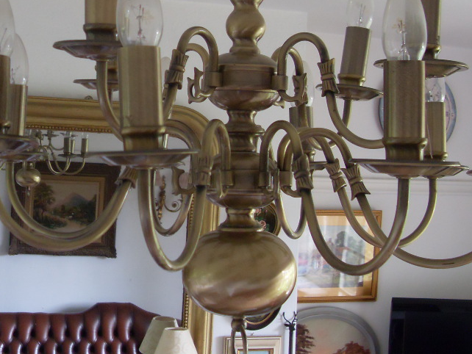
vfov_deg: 24.6
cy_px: 93
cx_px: 229
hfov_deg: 32.7
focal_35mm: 59
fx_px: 805
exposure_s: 1/15
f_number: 2.8
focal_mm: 6.3
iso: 200
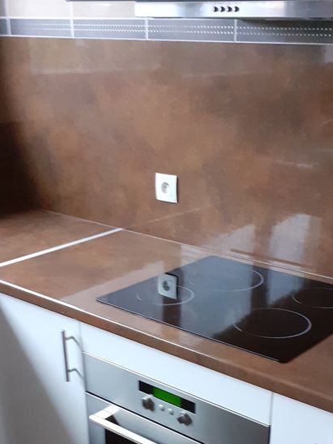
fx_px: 641
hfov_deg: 29.1
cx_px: 187
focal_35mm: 50
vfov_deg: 36.2
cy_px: 386
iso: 500
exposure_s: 1/25
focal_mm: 3.6
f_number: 1.9
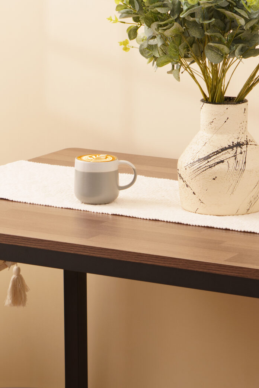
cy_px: 359
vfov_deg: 13.4
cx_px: 160
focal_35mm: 152
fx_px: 1640
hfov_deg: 9.0
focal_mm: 62
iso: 250
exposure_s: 1/125
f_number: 7.1
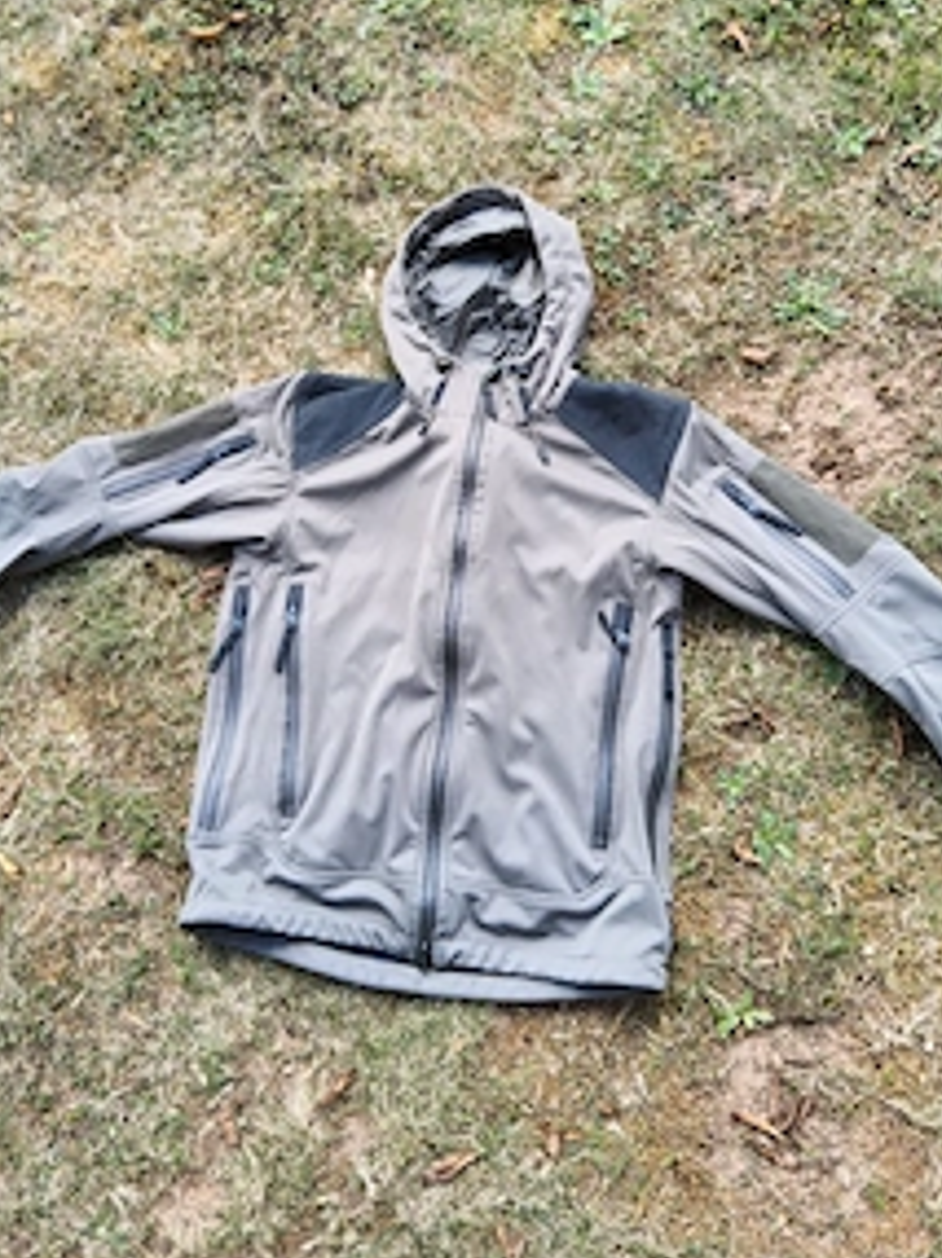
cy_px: 427
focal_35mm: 35
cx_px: 445
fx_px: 1272
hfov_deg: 40.6
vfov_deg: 51.7
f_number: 2
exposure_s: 1/120
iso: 40
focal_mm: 3.08
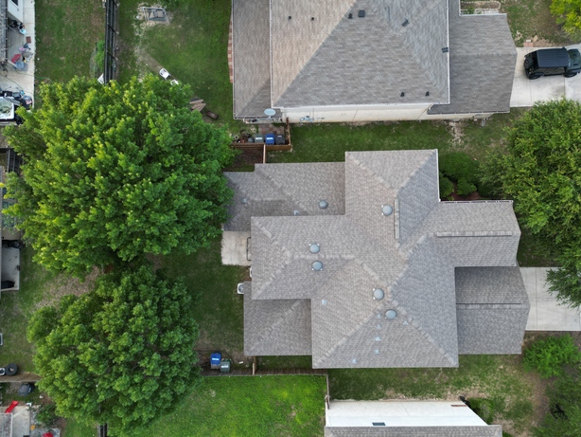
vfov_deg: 54.9
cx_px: 290
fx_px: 420
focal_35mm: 25
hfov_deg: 69.4
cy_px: 223
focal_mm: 6.72
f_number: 1.7
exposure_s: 1/50
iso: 100
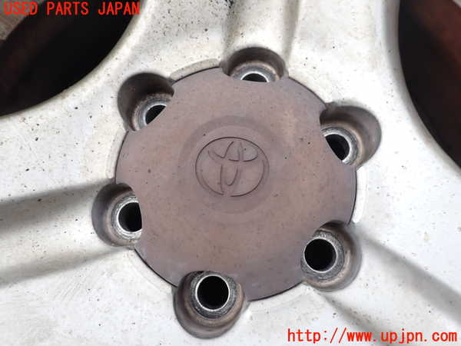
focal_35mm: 25
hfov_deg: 69.4
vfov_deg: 54.9
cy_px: 173
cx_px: 230
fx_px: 333
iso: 100
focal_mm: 4.5
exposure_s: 1/500
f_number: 2.8
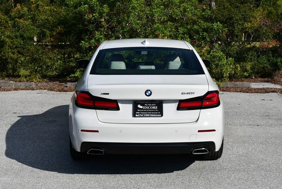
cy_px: 94
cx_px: 141
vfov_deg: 20.1
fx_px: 533
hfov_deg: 29.6
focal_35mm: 68
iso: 100
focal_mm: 34
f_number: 9
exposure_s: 1/320
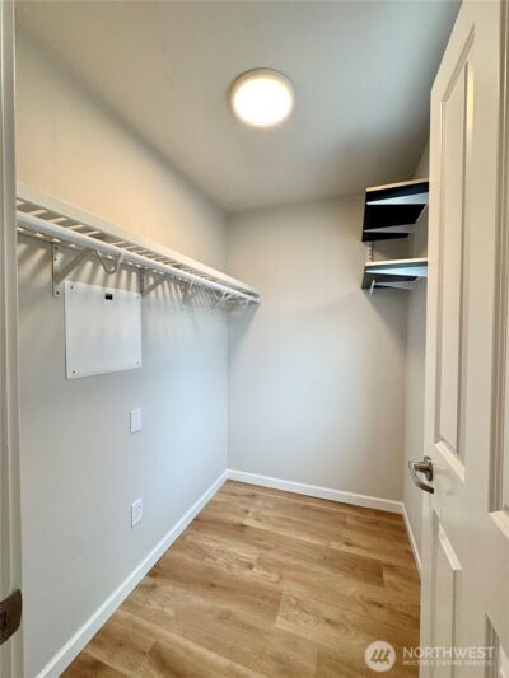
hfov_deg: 85.7
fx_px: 274
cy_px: 339
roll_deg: -0.4
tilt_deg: -2.5
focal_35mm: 14
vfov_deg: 102.1
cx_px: 254
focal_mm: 2.22
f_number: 2.2
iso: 125
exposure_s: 1/120
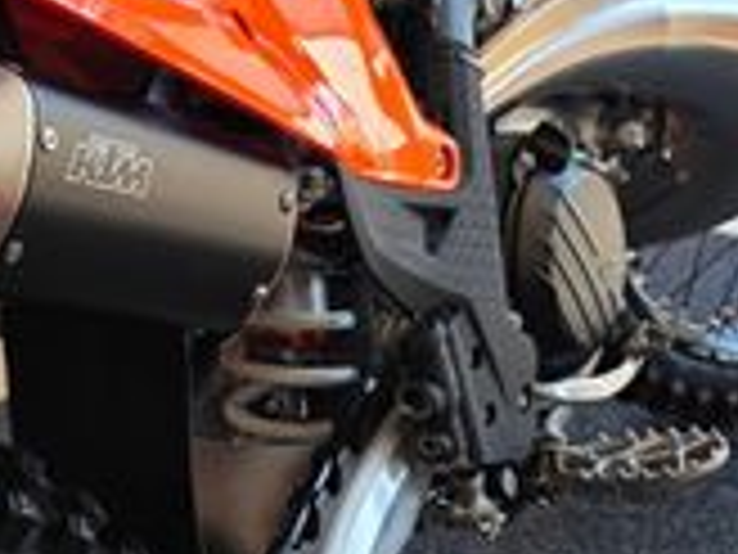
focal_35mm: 90
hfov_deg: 21.1
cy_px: 149
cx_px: 22
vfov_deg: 16.3
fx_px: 1919
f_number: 1.7
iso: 32
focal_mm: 6.3
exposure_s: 1/180
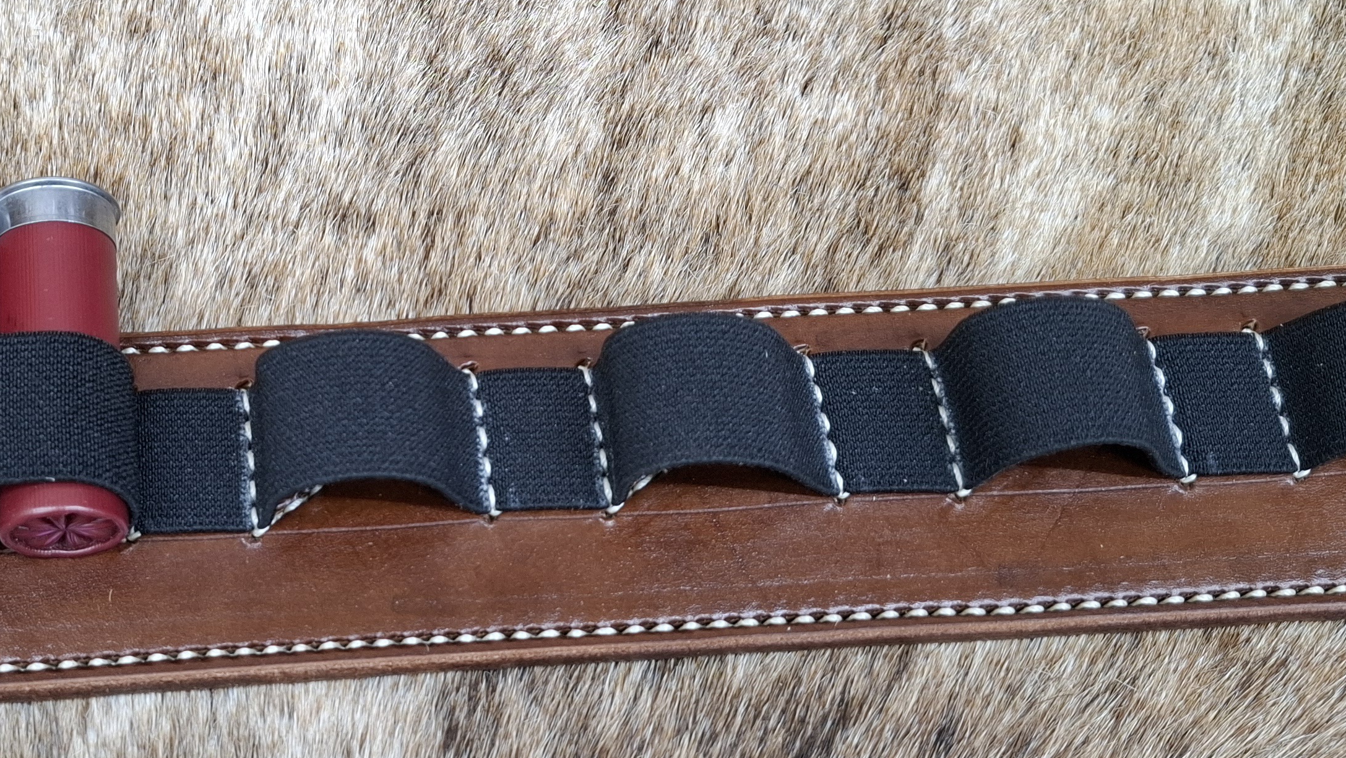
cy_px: 360
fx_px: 1678
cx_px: 420
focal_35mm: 47
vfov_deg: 25.4
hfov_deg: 42.9
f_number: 1.8
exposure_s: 1/60.2
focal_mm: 5.54
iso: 200
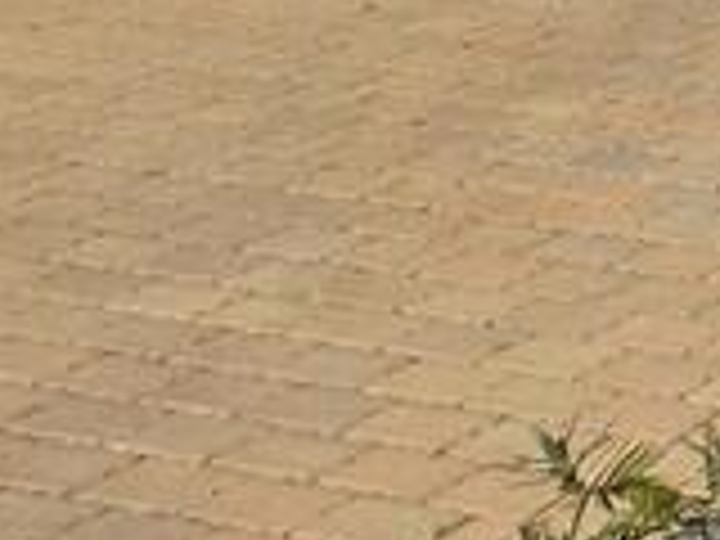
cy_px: -1022
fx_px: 1726
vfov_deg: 11.5
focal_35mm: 83
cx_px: 2120
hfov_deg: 11.8
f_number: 2.2
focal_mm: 2.2
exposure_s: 1/3345
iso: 50
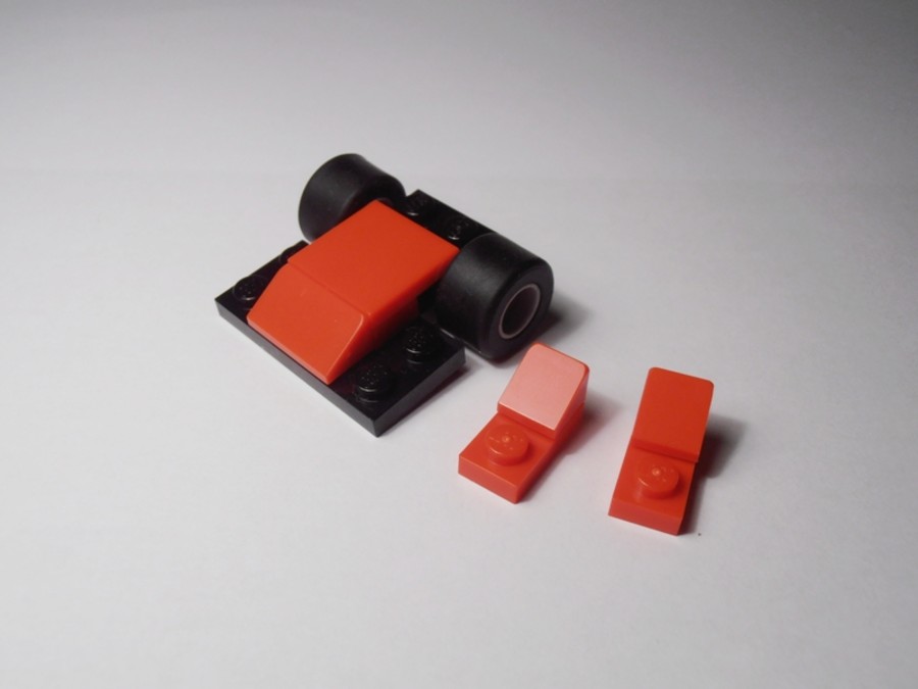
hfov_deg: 50.1
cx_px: 459
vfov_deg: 38.7
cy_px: 344
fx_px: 981
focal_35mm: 37
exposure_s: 1/125
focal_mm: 6.61
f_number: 3.9
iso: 80
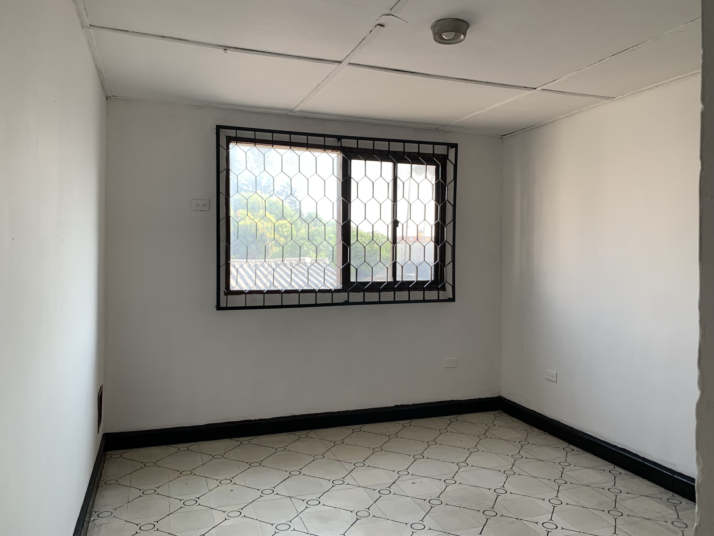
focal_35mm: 26
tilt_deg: -1.2
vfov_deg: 53.1
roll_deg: -0.6
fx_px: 536
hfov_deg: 67.3
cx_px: 357
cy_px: 268
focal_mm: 4.25
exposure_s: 1/122
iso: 40
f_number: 1.8
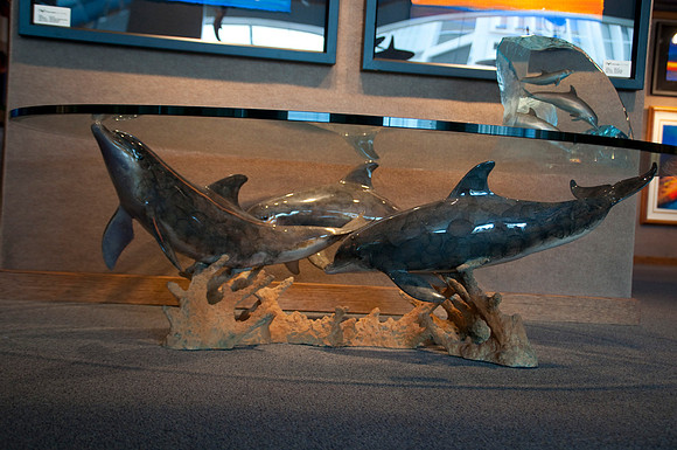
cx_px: 338
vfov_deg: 28.0
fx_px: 901
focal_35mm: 48
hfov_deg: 41.2
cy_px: 225
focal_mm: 32
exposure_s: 1/60
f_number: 4.2
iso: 500
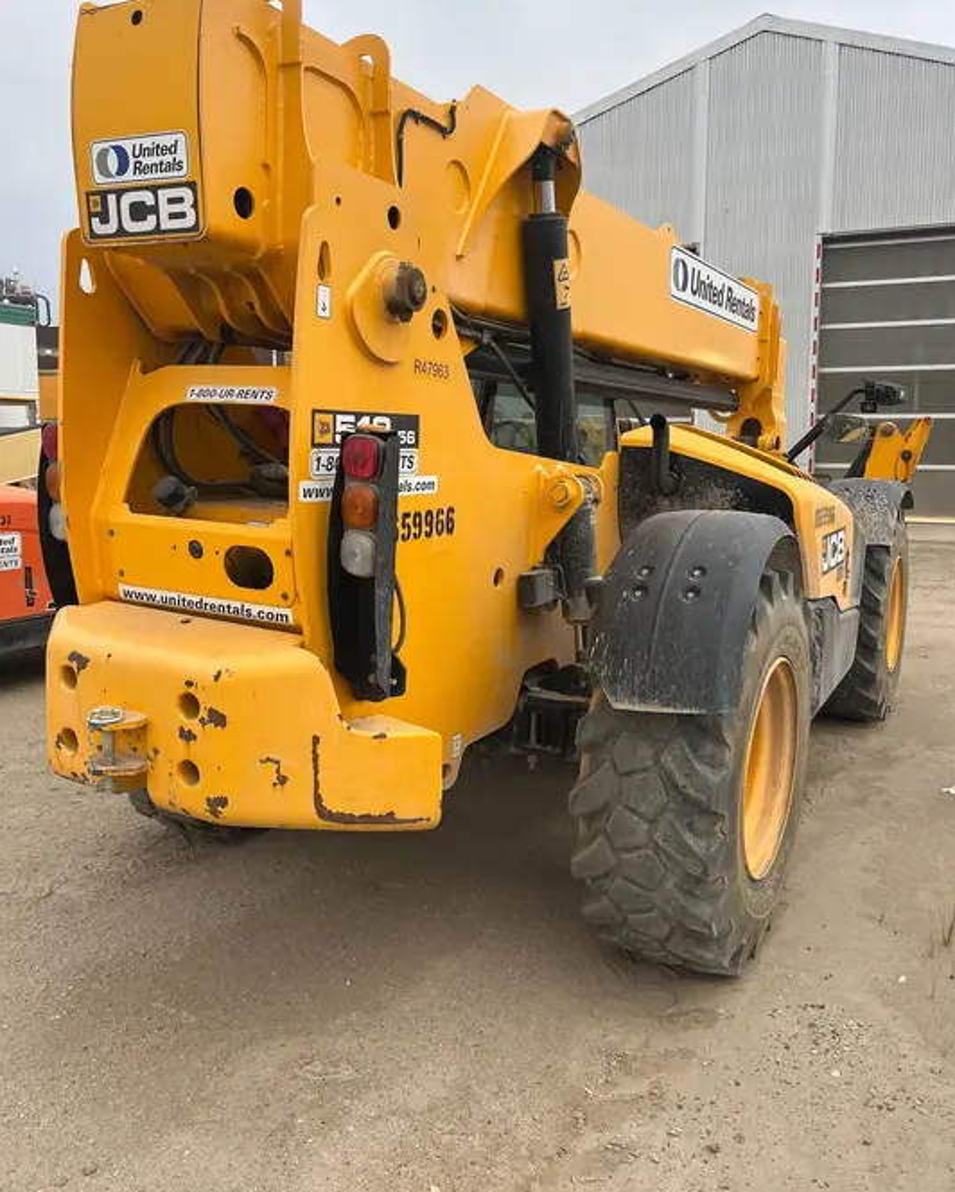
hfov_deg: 51.6
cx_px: 490
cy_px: 541
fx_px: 988
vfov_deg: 62.1
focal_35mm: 28
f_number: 1.6
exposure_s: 1/477
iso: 50
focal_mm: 5.1
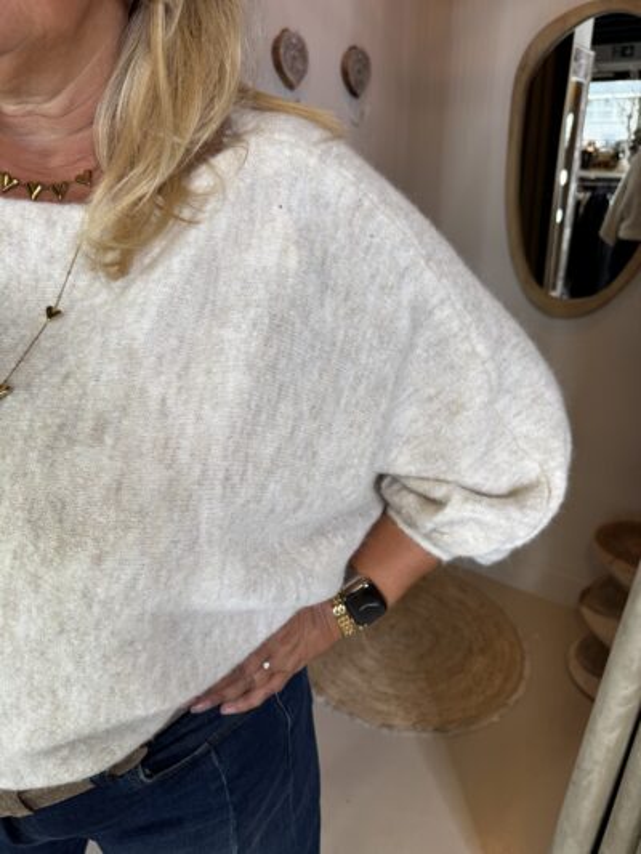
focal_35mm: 24
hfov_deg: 56.8
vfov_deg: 71.6
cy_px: 427
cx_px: 320
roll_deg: +1.4
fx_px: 592
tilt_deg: -22.3
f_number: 1.78
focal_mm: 6.76
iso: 125
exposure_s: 1/101
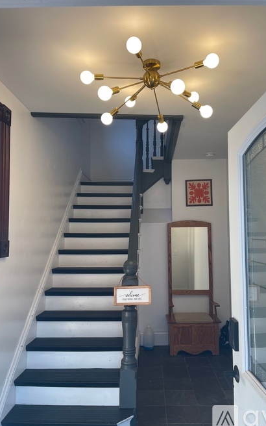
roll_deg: -0.1
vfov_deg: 66.5
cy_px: 215
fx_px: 325
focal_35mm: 28
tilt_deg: +3.2
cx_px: 155
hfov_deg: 44.4
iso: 64
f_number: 1.6
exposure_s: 1/121
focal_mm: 5.1
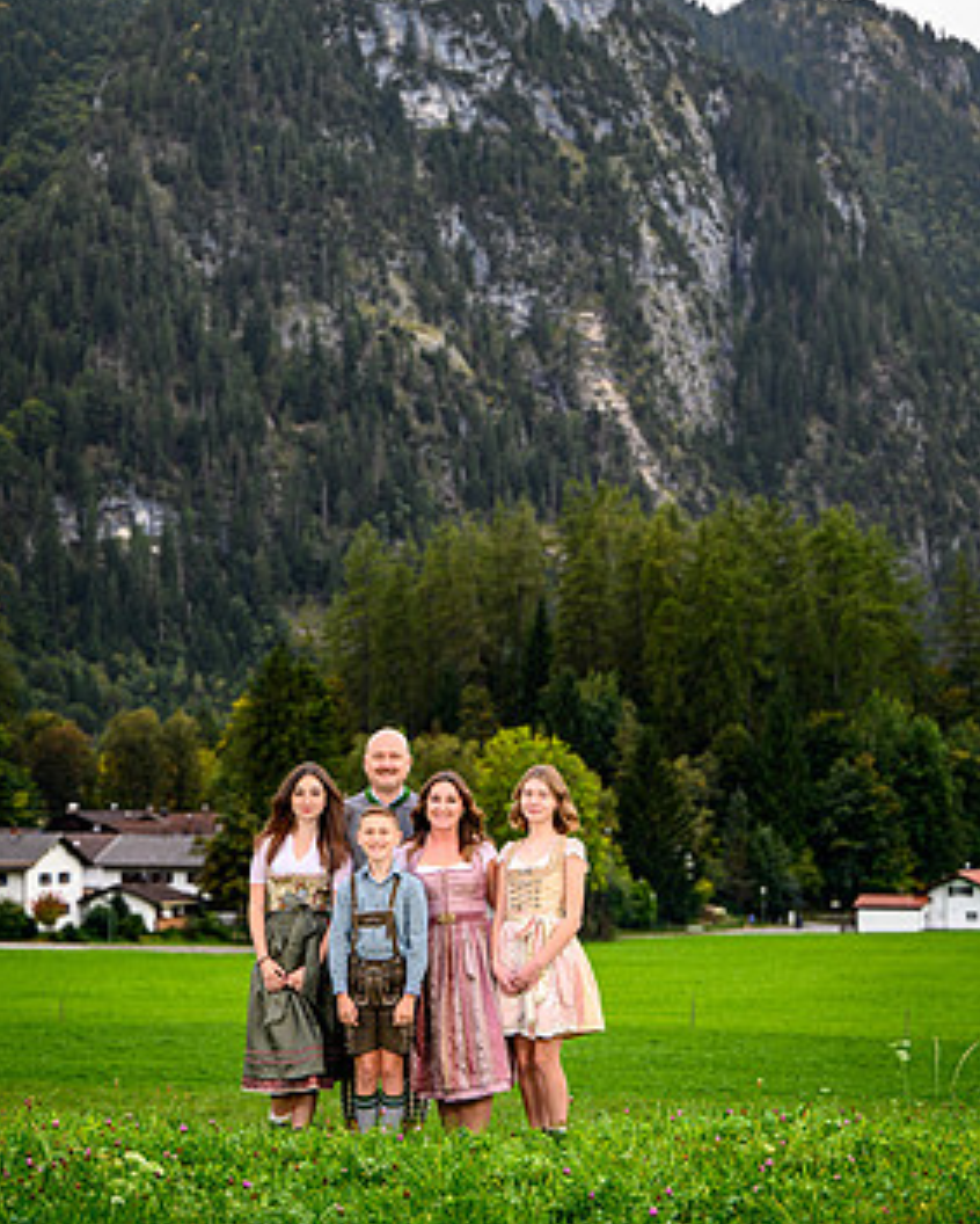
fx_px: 3296
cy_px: 483
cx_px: 474
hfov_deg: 16.9
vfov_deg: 21.0
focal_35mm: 91
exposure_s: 1/160
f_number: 3.5
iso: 200
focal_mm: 76
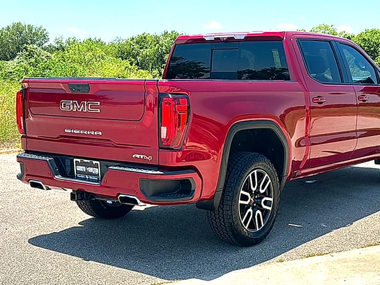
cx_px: 223
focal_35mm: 47
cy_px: 125
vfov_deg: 30.9
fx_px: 516
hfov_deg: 40.3
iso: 80
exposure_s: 1/2747
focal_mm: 6.86
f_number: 1.78
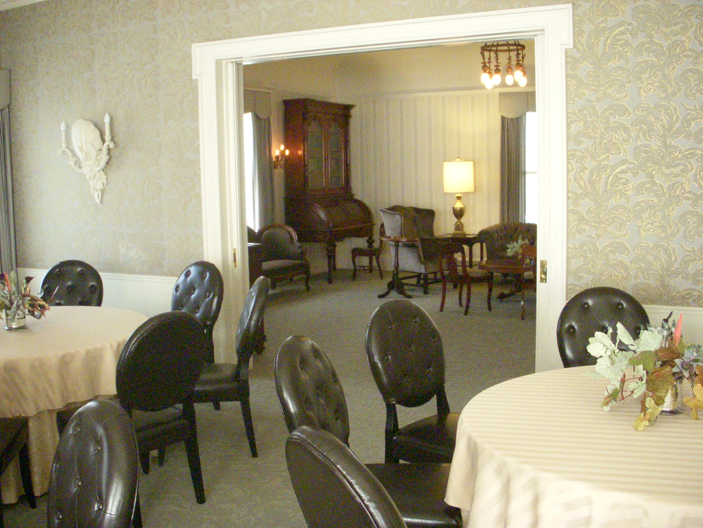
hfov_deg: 49.0
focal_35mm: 38
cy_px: 264
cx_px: 352
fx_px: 772
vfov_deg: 37.7
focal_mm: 6.3
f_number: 3.3
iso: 1250
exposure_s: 1/125
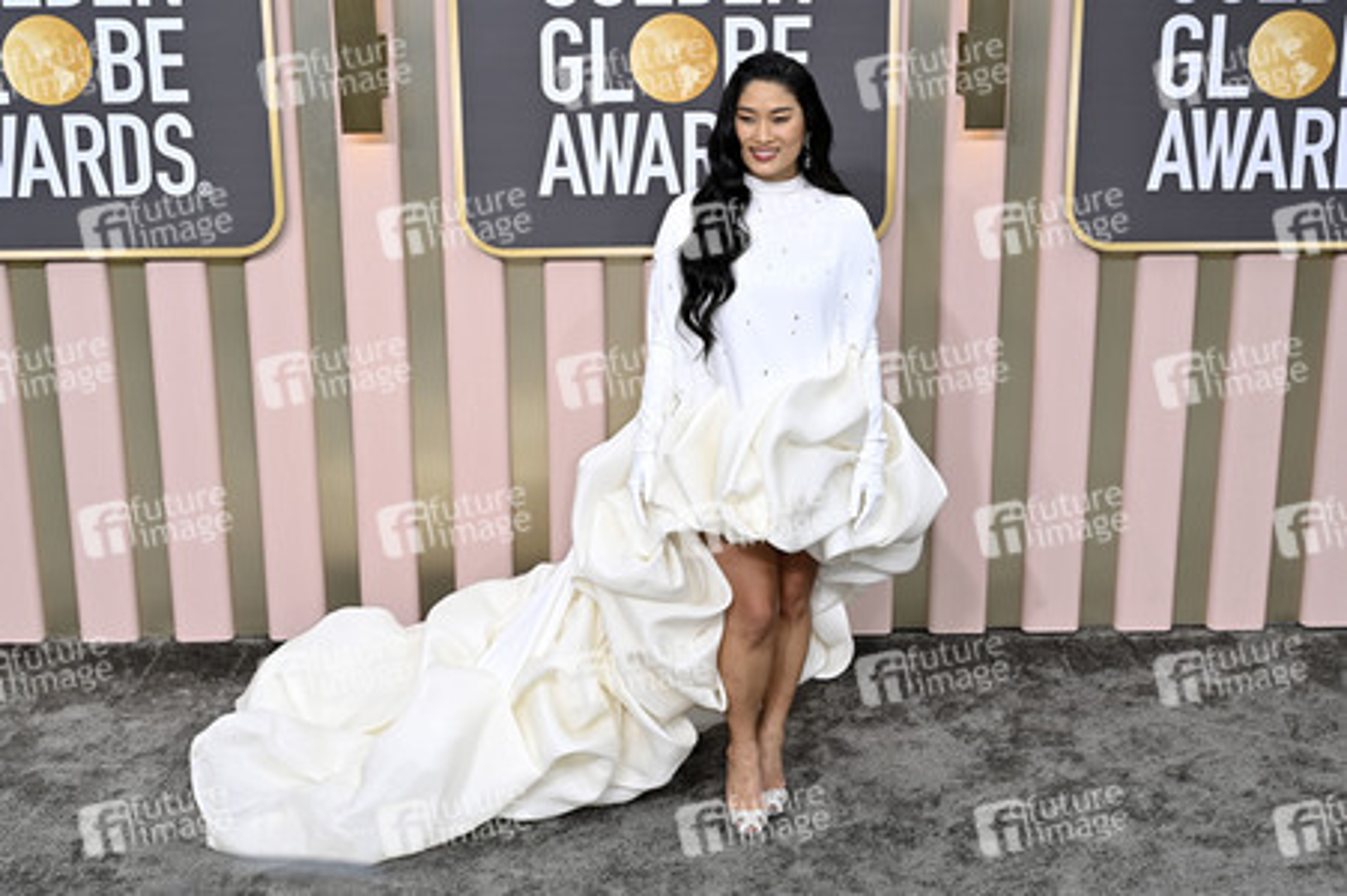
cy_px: 448
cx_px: 674
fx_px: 1757
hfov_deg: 41.9
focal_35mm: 47
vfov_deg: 28.6
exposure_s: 1/200
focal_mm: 47
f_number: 8
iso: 320
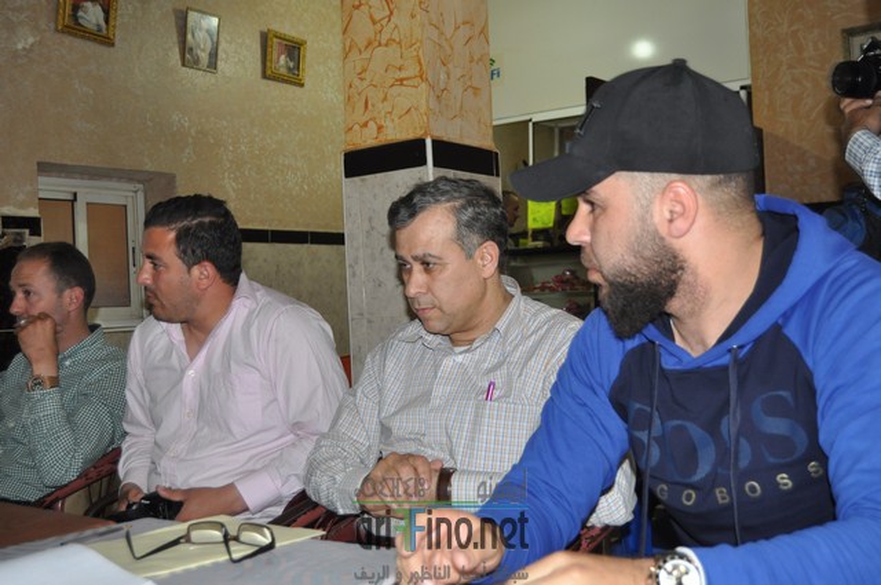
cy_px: 292
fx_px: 1027
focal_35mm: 42
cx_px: 440
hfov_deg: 46.5
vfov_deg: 31.8
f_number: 4
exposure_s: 1/60
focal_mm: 28
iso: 800
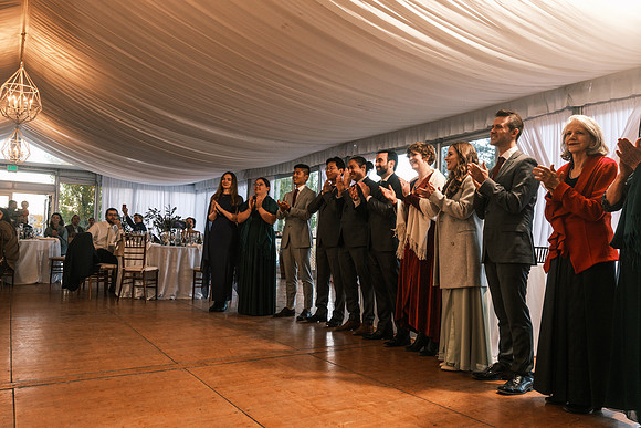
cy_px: 214
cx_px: 320
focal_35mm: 27
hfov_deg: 67.4
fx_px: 481
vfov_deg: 48.0
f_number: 2.8
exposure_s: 1/250
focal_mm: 18
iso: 400
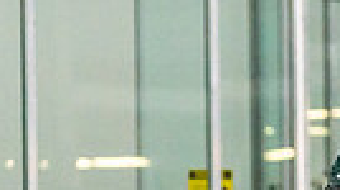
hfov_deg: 3.9
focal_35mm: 549
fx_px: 4944
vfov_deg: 2.2
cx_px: 346
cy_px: 460
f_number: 2.8
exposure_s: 1/1250
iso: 3200
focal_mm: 100
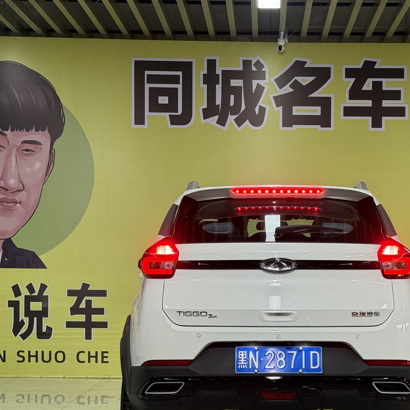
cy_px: 283
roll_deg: -0.3
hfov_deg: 20.8
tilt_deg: -0.3
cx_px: 271
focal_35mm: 83
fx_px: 1112
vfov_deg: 20.8
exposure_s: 1/115
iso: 100
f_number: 1.78
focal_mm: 6.76
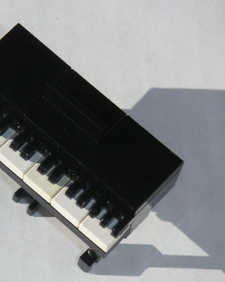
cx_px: 44
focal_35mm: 163
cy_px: 141
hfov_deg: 9.5
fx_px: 1357
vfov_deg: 11.8
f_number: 8
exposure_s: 1/750
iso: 160
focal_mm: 17.1
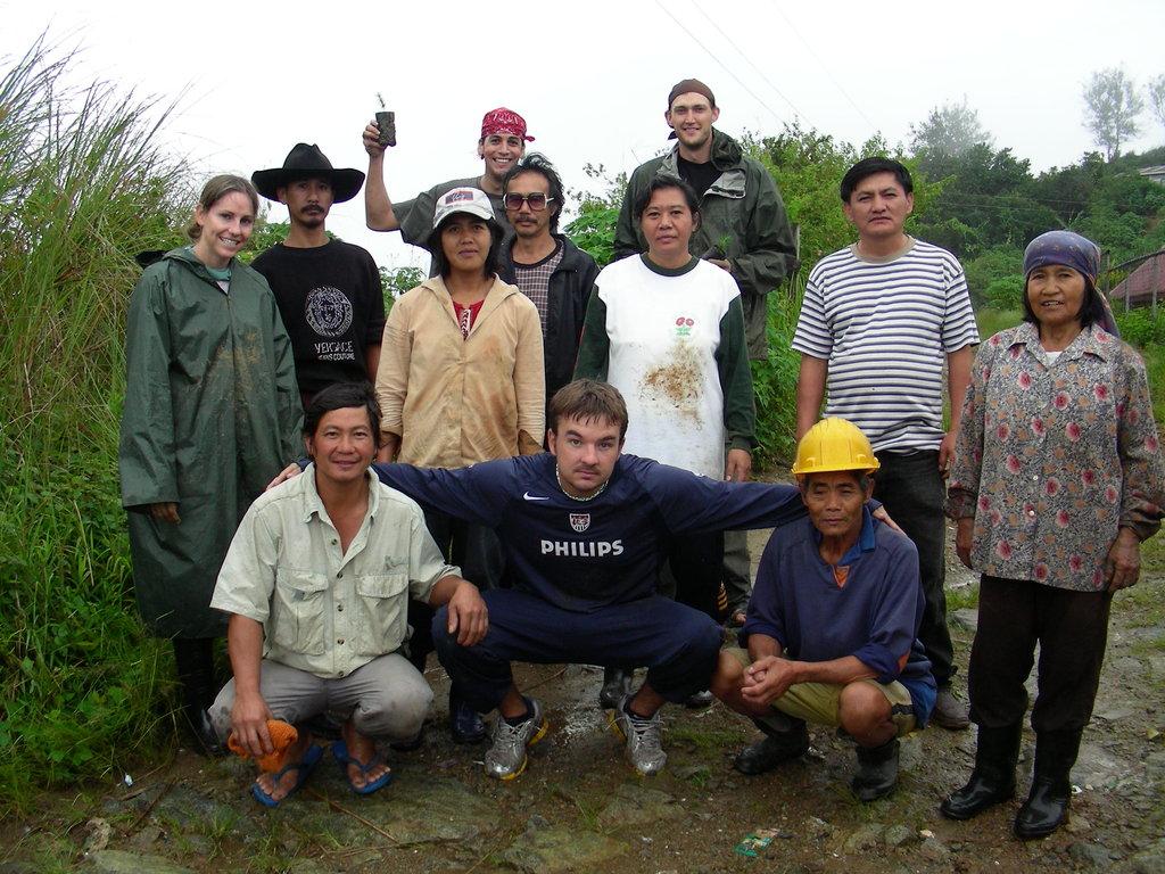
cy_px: 437
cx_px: 582
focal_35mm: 38
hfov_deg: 49.0
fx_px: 1279
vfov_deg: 37.7
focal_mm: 6.3
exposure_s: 1/97.1
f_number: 3.5
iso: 50
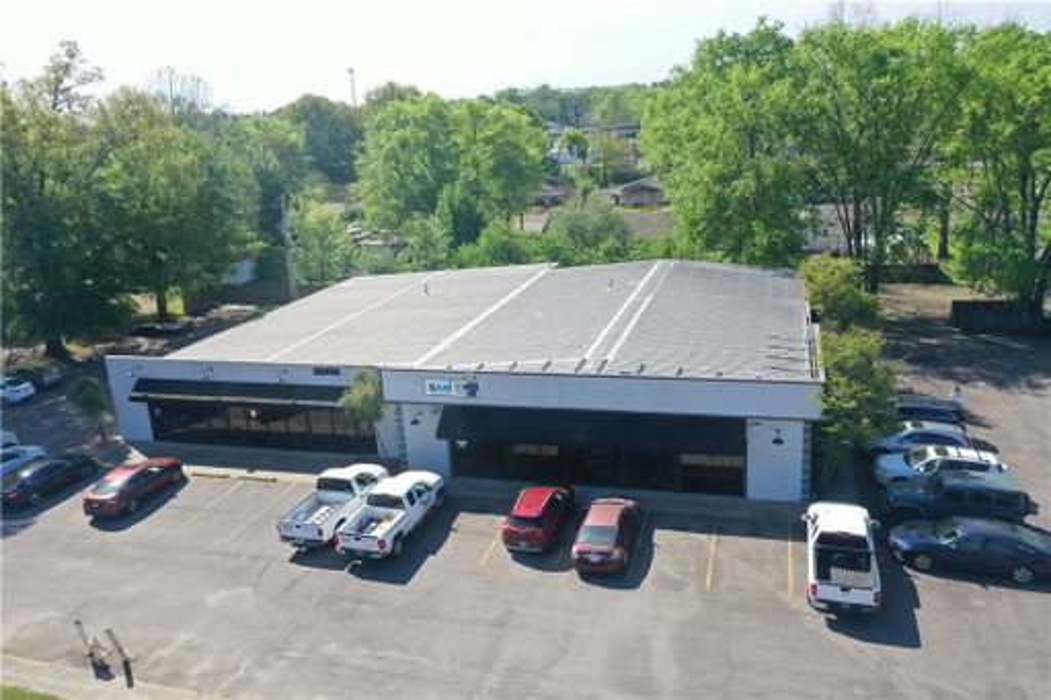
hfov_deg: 65.5
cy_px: 350
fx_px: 817
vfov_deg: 46.4
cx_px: 526
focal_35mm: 28
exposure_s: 1/320
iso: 100
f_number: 5.6
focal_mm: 10.26
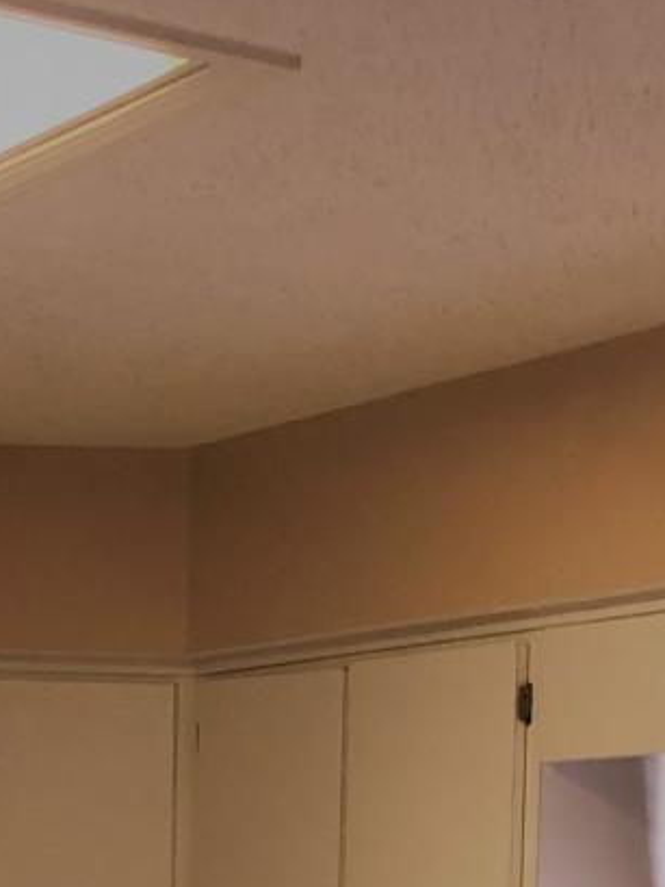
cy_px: 1794
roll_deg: -2.5
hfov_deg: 10.8
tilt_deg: -12.3
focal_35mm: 137
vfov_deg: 12.6
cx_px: 576
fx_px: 3507
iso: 50
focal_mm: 3.99
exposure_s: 1/15
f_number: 1.8
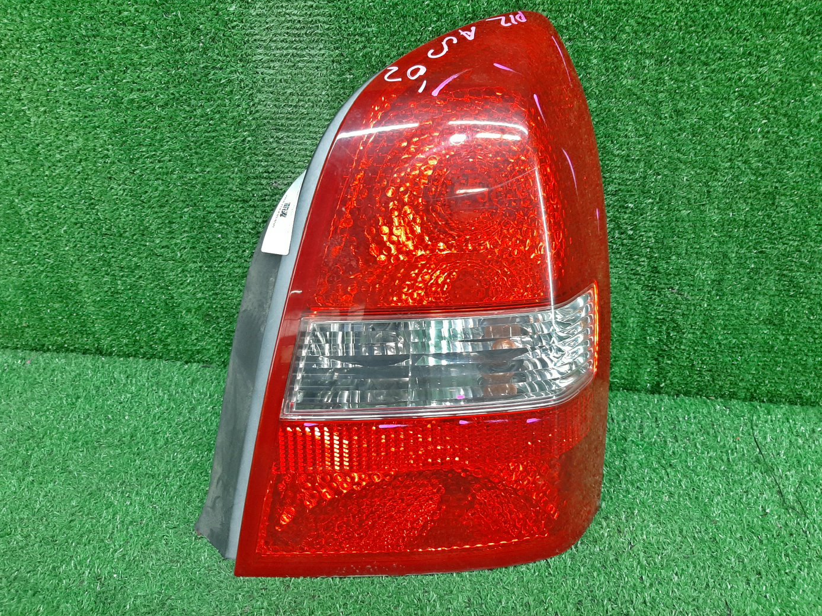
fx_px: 641
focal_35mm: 27
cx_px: 398
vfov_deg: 51.3
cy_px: 297
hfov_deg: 65.3
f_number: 1.7
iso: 132
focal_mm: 3.93
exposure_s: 1/50
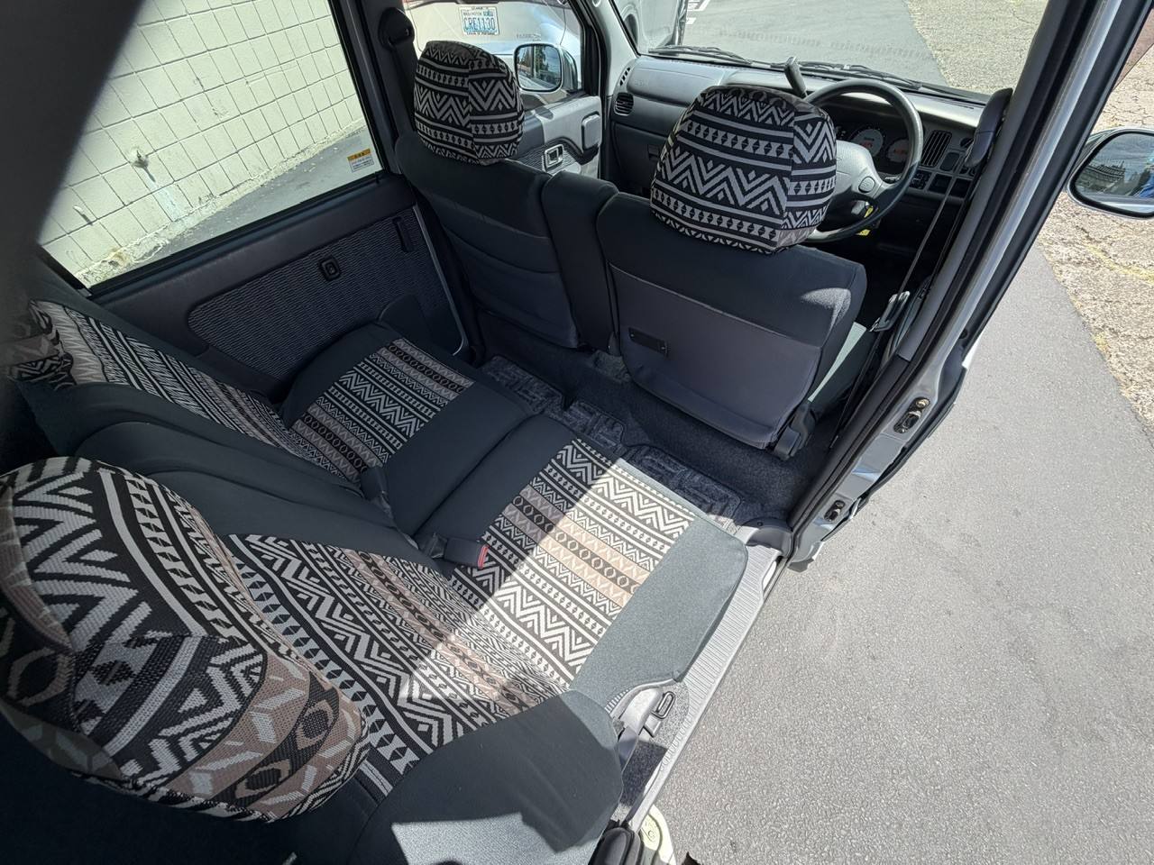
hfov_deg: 102.1
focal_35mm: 14
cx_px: 577
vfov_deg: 85.7
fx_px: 467
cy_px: 432
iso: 64
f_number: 2.2
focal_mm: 2.22
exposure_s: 1/502
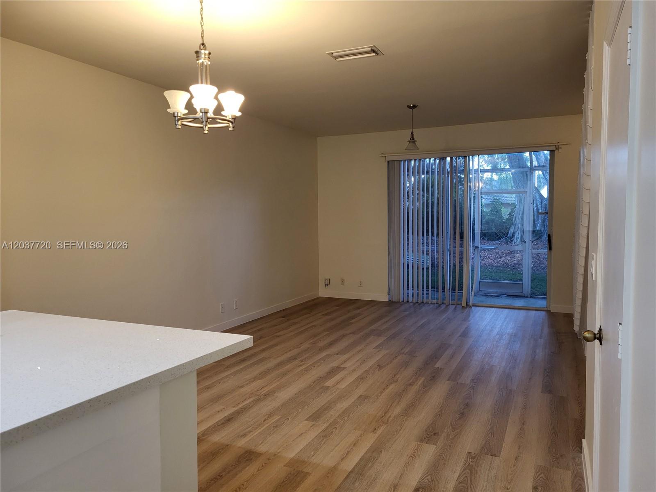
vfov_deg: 53.1
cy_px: 246
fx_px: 493
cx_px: 328
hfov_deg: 67.3
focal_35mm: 26
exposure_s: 1/60
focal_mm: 5.4
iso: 250
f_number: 1.8
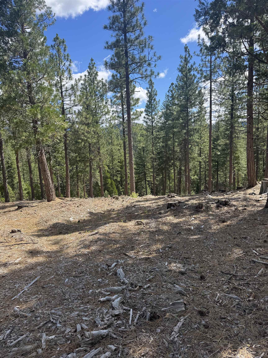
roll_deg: +3.2
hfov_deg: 56.8
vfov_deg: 71.6
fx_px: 248
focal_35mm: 24
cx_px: 134
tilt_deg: -11.5
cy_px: 179
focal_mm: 6.76
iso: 80
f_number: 1.78
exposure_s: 1/1818
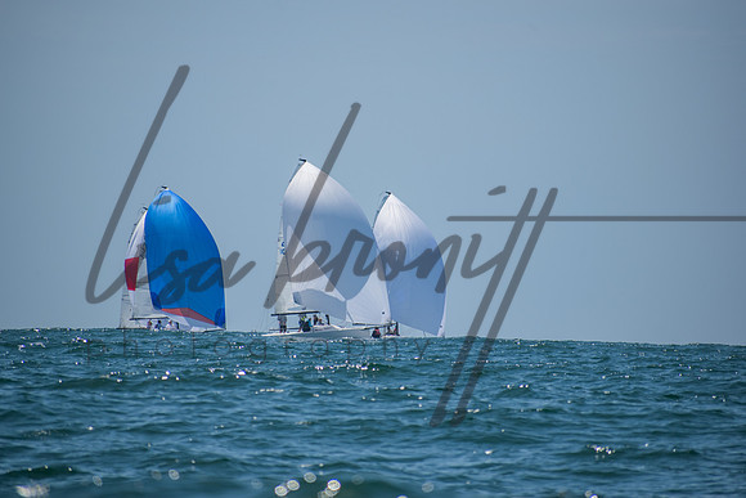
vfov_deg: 3.5
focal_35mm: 390
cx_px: 373
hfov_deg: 5.3
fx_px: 8083
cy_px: 249
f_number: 6.3
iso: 200
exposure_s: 1/1250
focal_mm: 260
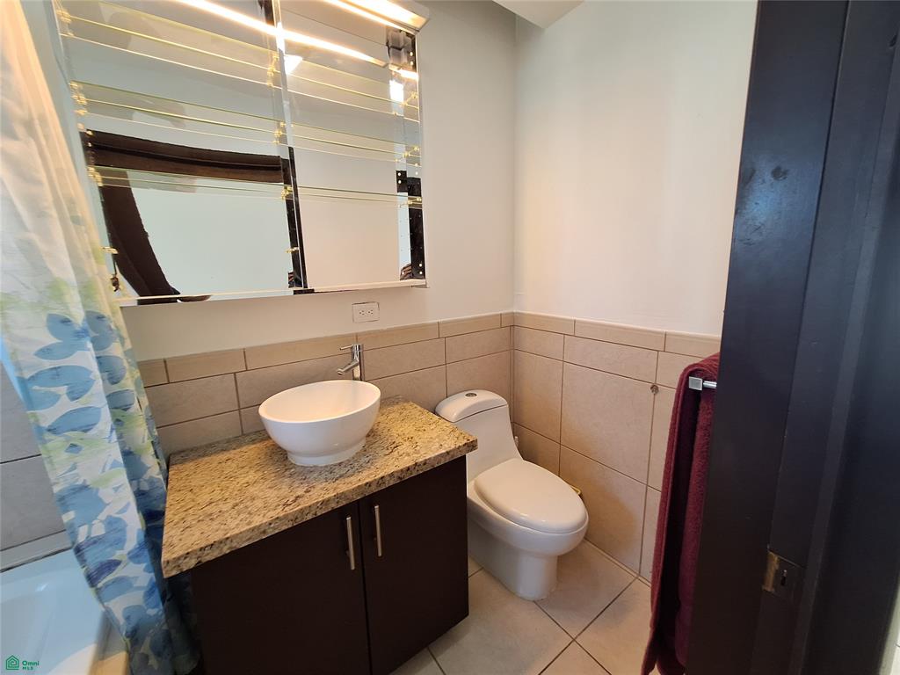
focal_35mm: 13
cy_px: 338
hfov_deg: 106.2
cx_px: 450
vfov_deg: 89.9
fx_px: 338
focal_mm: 1.74
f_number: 2.2
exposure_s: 1/40
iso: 100
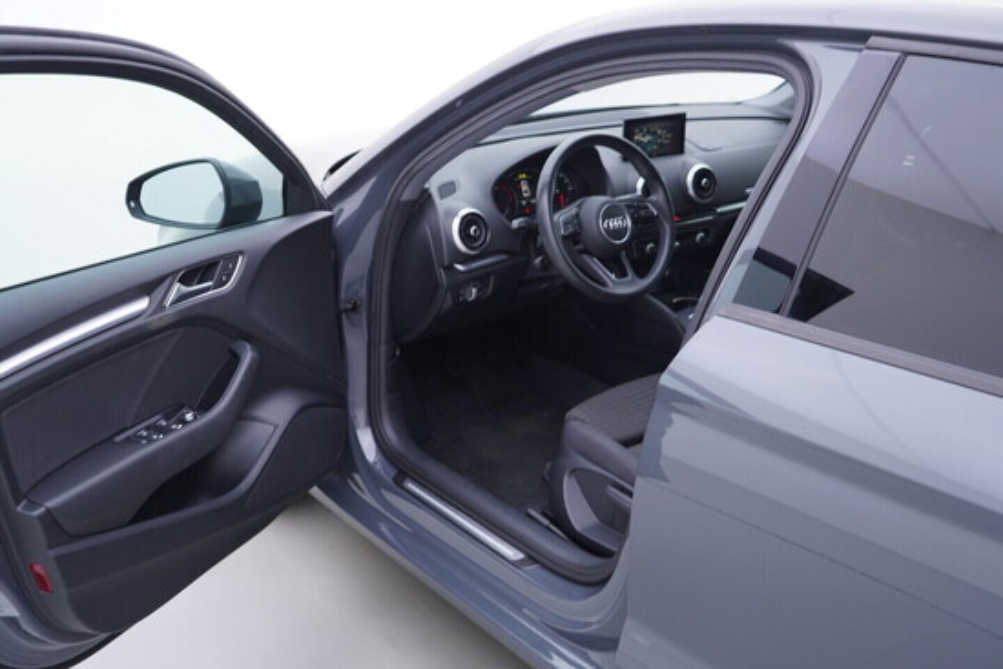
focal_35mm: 36
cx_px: 502
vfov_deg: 36.9
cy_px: 334
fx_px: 1003
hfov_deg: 53.1
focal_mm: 24
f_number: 2.8
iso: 125
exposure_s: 1/40
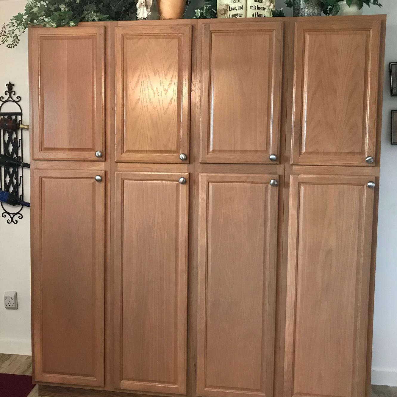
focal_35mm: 38
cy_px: 181
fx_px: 493
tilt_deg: -3.6
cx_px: 162
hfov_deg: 43.7
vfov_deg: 43.8
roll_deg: -0.9
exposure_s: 1/15
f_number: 1.8
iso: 80
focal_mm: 3.99
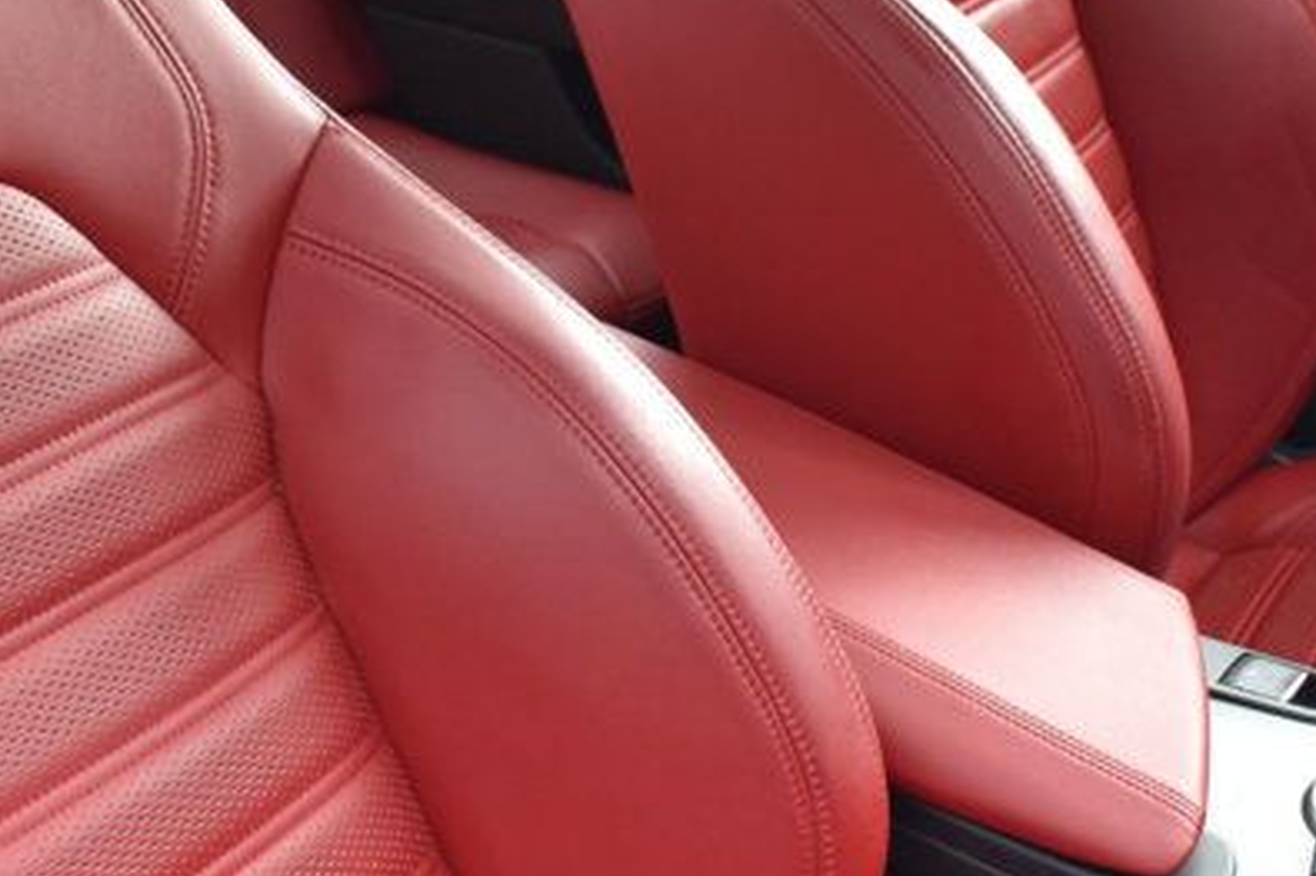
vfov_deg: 19.4
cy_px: 286
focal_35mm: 70
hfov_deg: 28.8
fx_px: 2558
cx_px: 526
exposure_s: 1/80
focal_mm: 18
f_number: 4.5
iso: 400
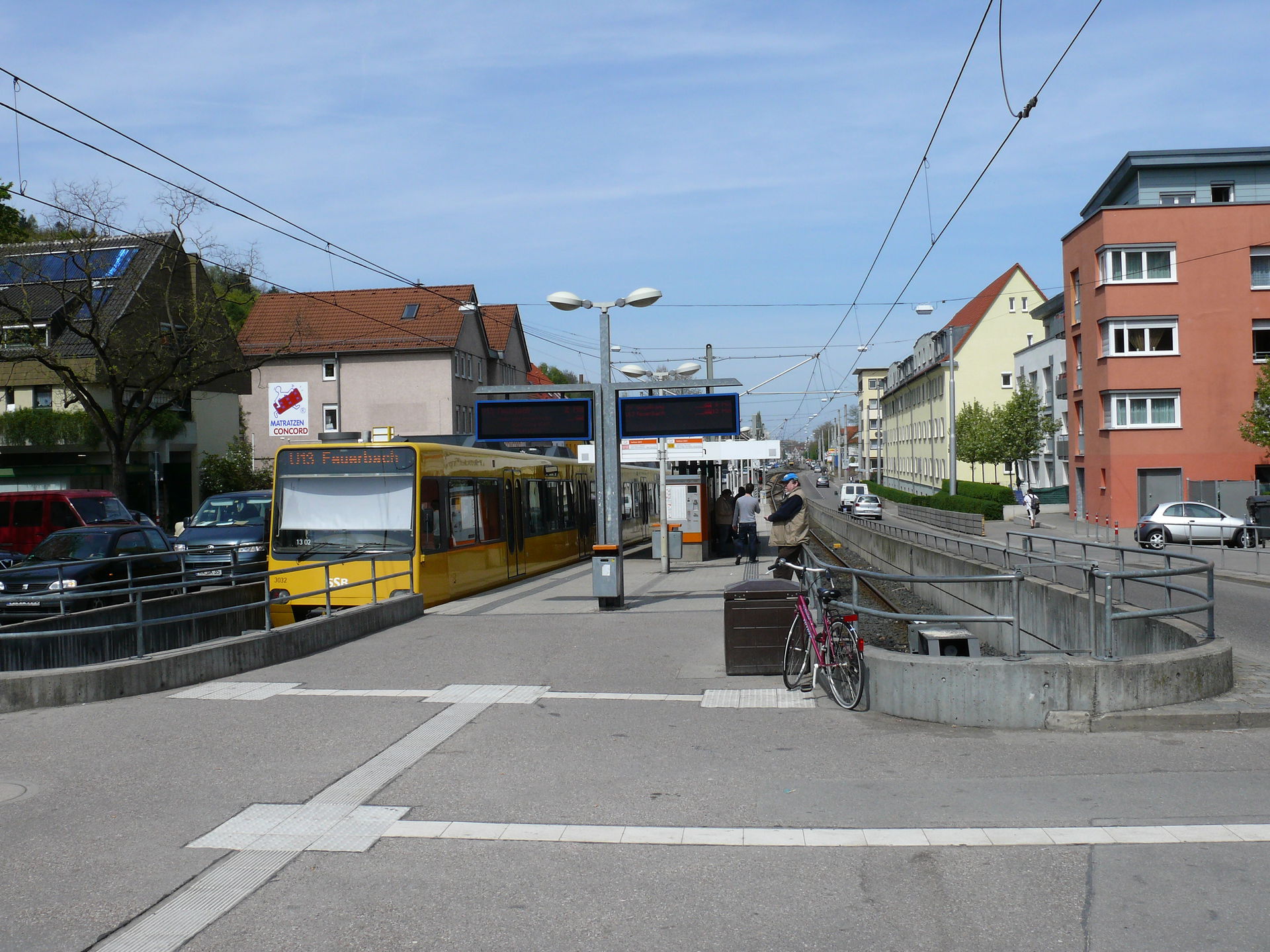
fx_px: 1284
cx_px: 635
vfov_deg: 40.7
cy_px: 476
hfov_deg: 52.6
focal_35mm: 35
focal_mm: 7.4
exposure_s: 1/400
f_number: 7.1
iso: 100
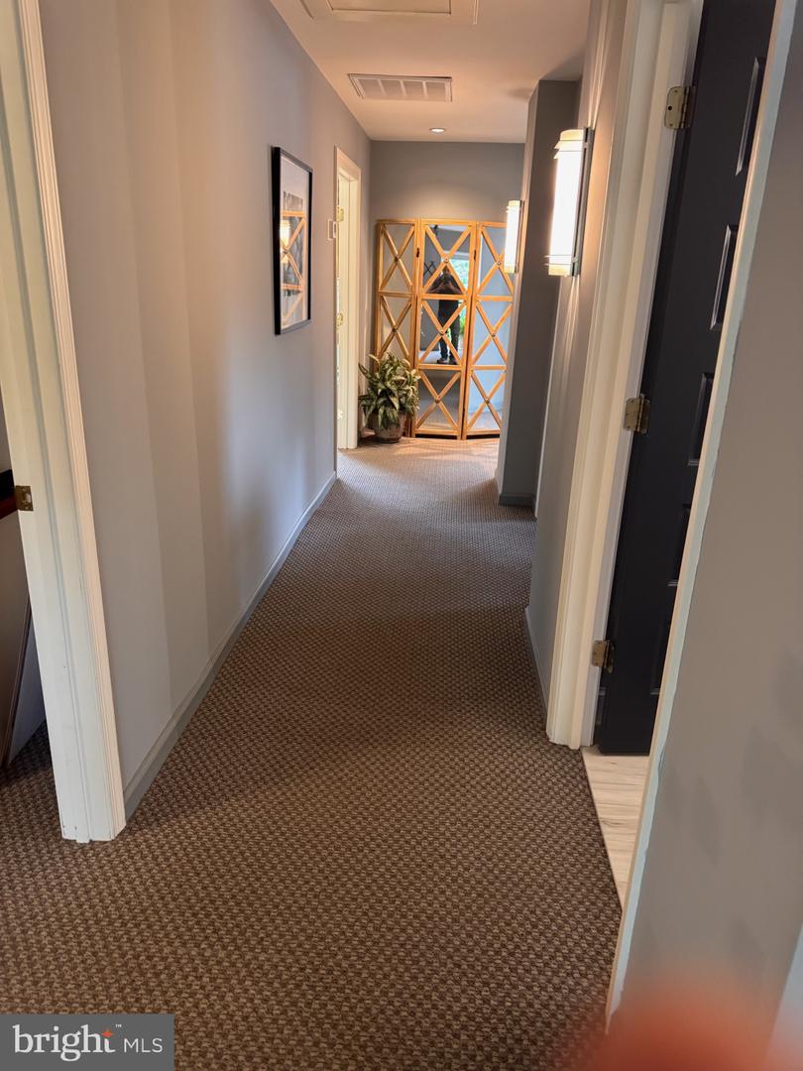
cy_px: 536
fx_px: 742
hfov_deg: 56.8
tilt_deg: -19.1
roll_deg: -1.7
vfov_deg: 71.6
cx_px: 402
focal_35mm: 24
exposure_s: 1/60
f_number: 1.78
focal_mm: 6.76
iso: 640
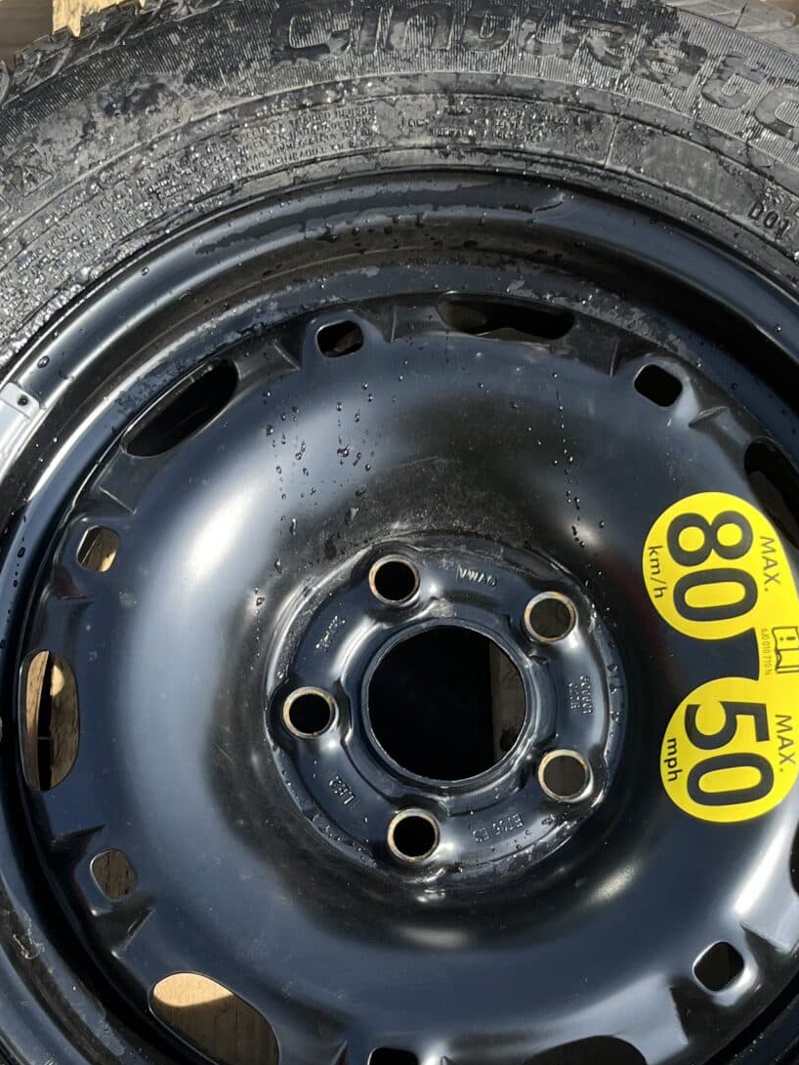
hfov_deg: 24.0
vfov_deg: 31.4
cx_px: 407
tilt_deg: -78.8
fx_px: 1878
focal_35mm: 61
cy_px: 718
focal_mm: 5.1
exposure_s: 1/1580
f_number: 1.6
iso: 50
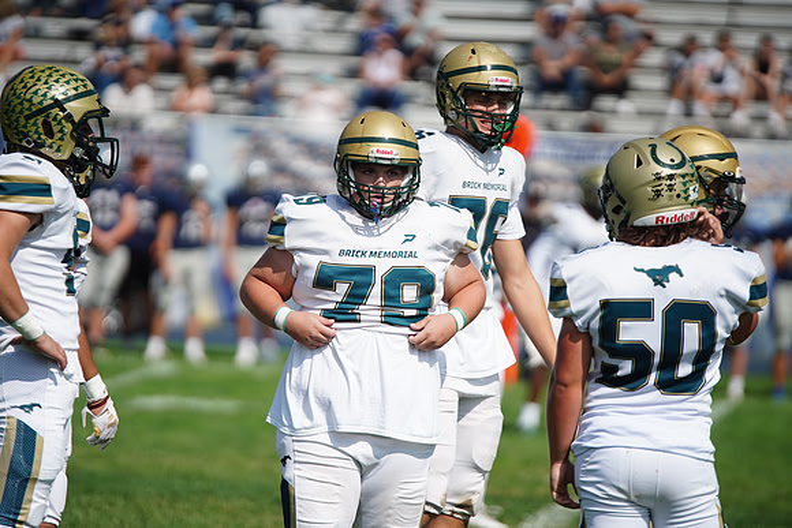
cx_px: 396
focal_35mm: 300
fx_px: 6601
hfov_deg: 6.9
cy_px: 264
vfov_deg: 4.6
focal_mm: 300
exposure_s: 1/8000
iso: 400
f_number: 2.8
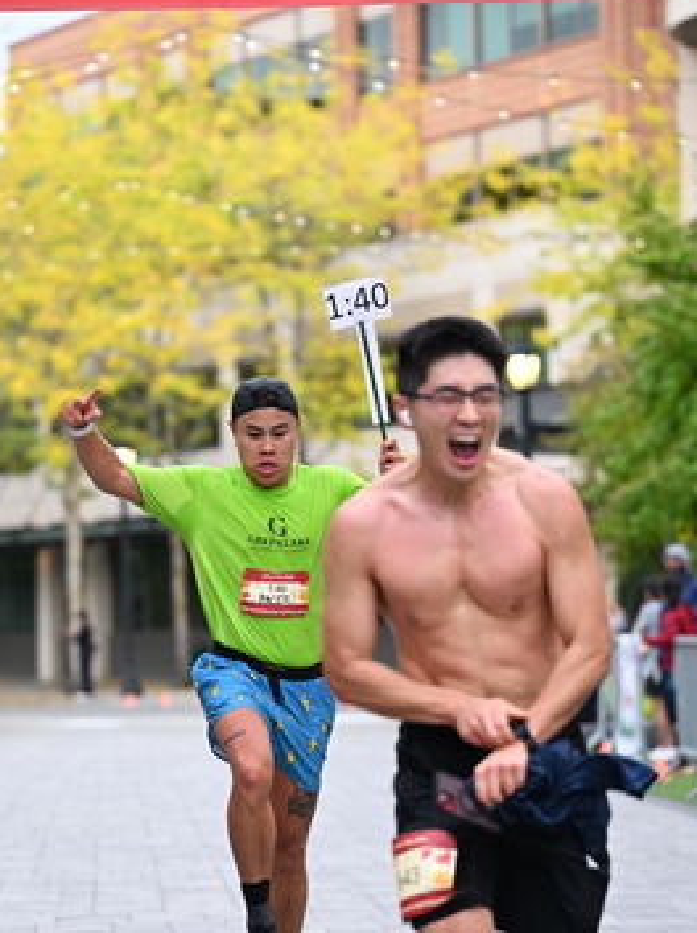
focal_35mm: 156
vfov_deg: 12.7
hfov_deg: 9.5
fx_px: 4196
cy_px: 603
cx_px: 223
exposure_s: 1/1600
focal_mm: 104
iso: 1000
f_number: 2.8
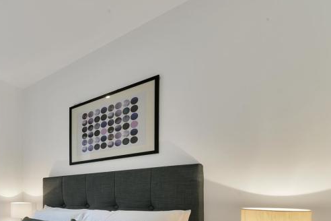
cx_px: -8
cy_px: 192
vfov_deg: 47.0
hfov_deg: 53.9
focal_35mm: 25
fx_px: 230
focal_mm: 12
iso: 200
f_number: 16
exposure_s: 1.5
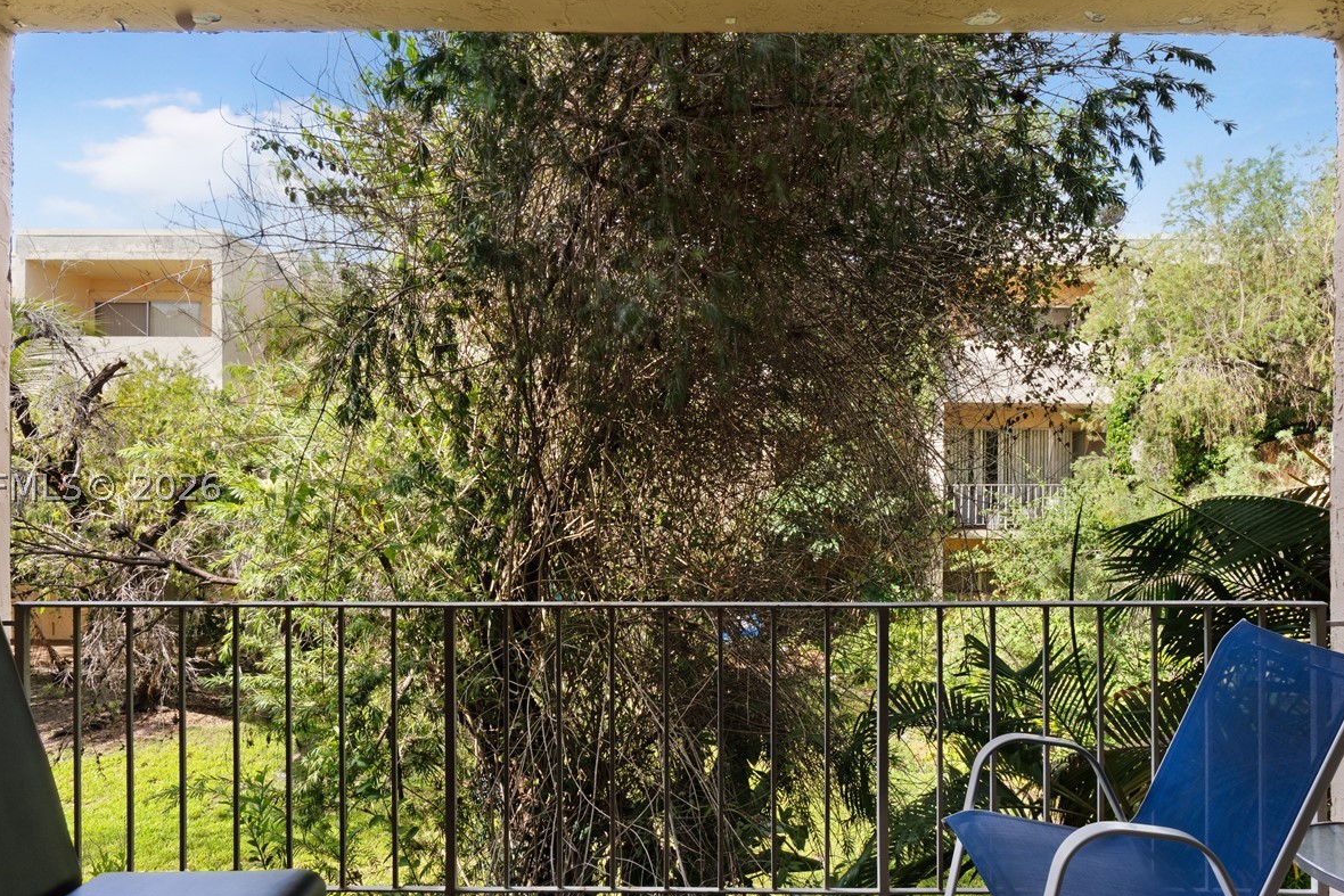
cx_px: 669
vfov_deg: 55.1
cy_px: 486
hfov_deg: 76.1
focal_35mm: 23
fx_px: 859
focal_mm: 16
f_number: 14
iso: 100
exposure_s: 1/8
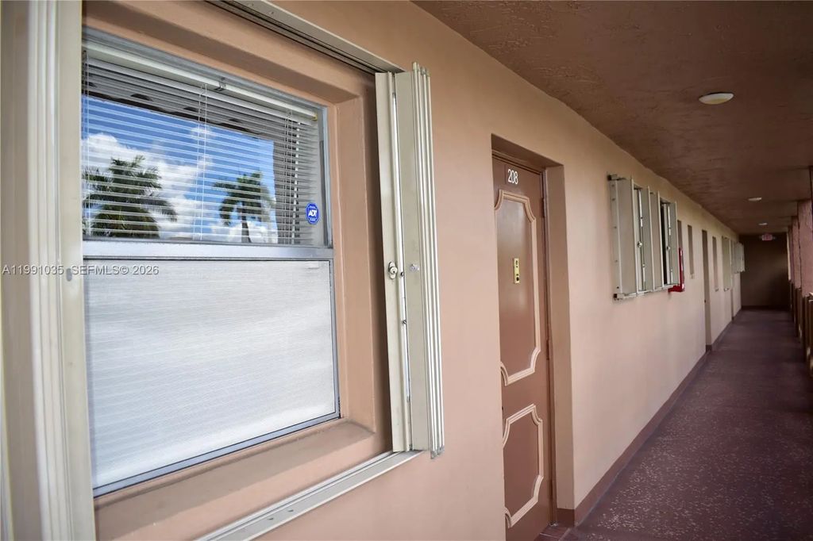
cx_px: 406
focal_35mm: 27
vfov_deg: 47.9
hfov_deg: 67.4
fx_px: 610
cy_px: 270
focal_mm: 18
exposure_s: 1/100
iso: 100
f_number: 3.5
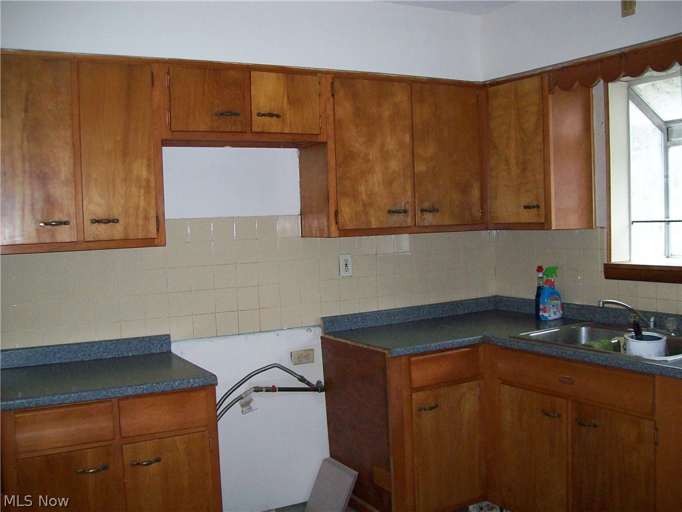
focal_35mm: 36
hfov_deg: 51.4
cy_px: 256
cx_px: 341
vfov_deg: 39.7
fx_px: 709
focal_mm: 6
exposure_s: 1/64
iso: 200
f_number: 2.7
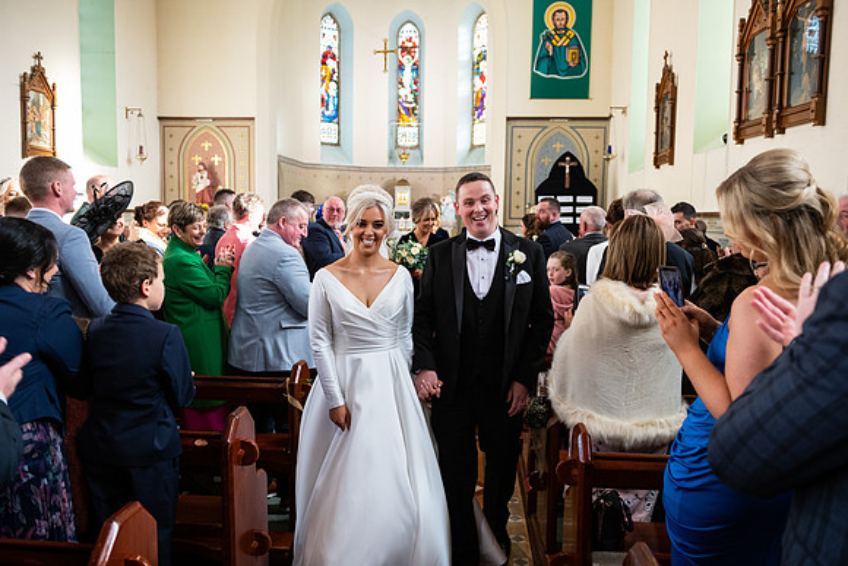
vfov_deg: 46.4
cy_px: 283
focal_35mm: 28
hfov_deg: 65.5
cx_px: 424
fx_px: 660
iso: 1000
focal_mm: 28
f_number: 3.5
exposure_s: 1/250
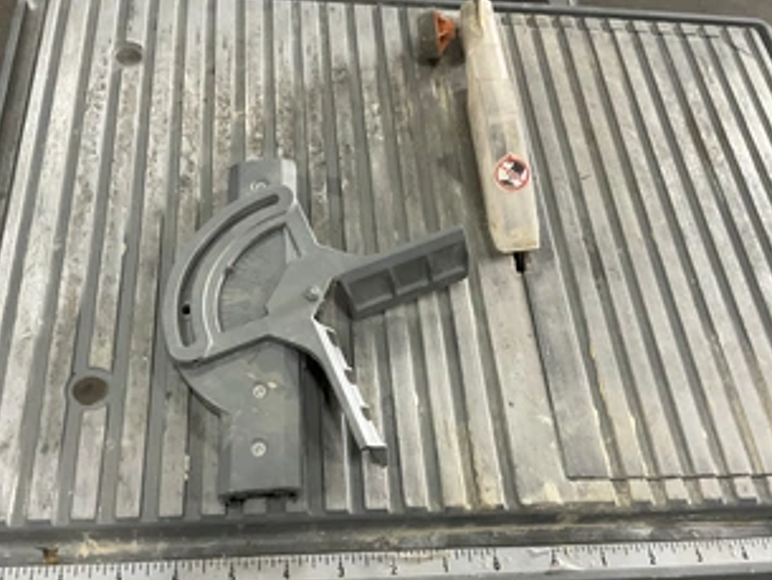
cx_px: 372
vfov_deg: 37.7
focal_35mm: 38
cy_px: 289
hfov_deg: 48.9
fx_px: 848
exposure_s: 1/60
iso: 125
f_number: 1.8
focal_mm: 3
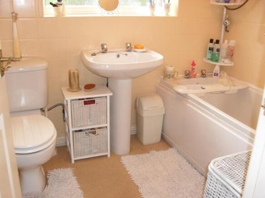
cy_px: 99
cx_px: 132
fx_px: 268
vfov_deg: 40.7
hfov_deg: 52.6
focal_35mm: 35
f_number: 3.2
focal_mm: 6.3
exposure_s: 1/45
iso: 160
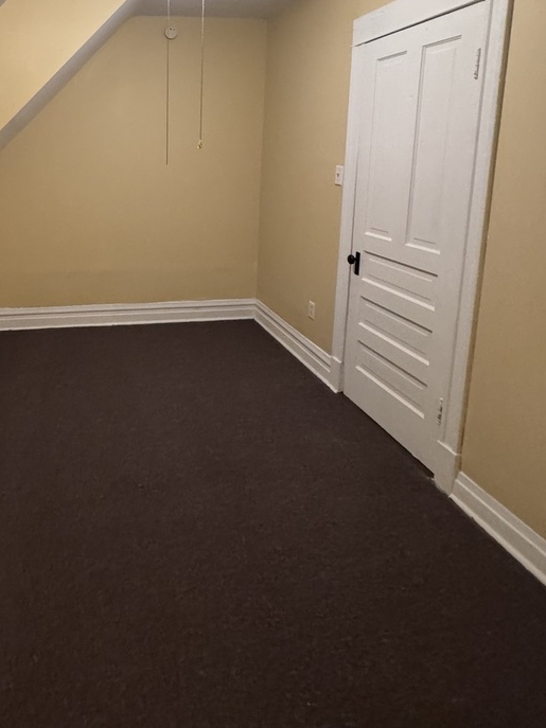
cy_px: 219
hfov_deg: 57.6
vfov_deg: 73.1
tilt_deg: -6.7
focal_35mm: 22
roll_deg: +0.1
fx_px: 463
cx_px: 128
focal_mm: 2.22
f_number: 2.2
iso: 640
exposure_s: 1/60
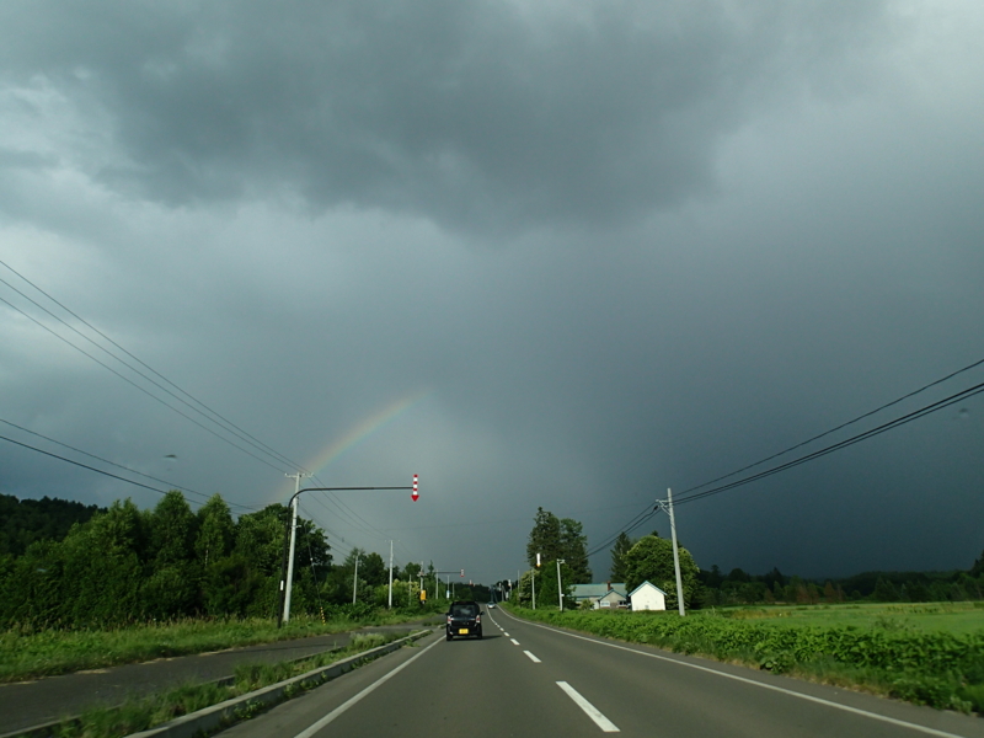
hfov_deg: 69.4
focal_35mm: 25
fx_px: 711
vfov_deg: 54.9
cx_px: 492
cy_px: 369
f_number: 8
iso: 100
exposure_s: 1/250
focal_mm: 4.5
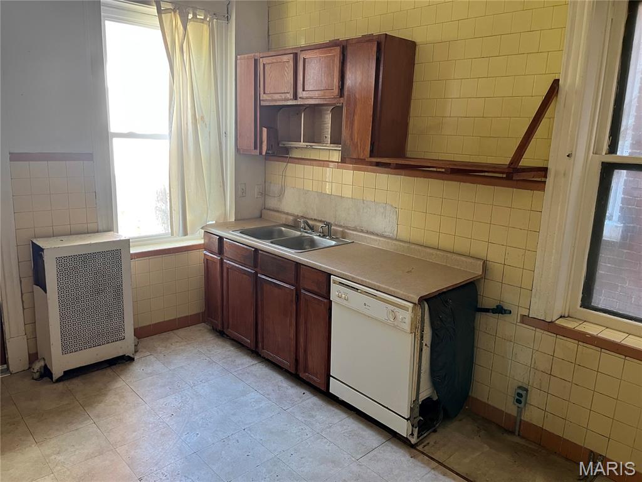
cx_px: 321
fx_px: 482
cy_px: 241
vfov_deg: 53.1
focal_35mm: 26
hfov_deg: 67.3
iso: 160
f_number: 1.6
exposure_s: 1/60
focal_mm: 5.1
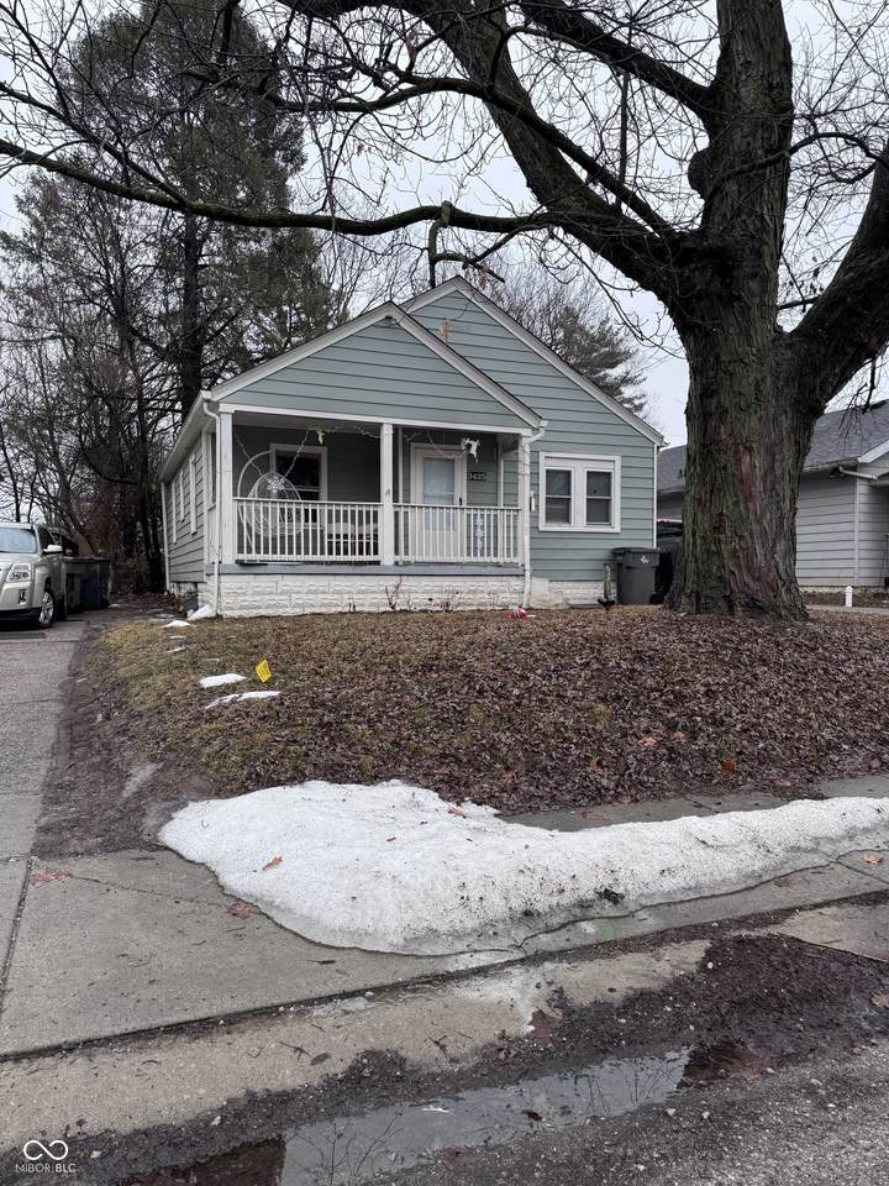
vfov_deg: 71.6
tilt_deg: -1.0
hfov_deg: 56.8
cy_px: 593
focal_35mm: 24
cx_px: 444
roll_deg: -0.7
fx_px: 822
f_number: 1.78
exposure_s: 1/121
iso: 125
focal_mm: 6.76
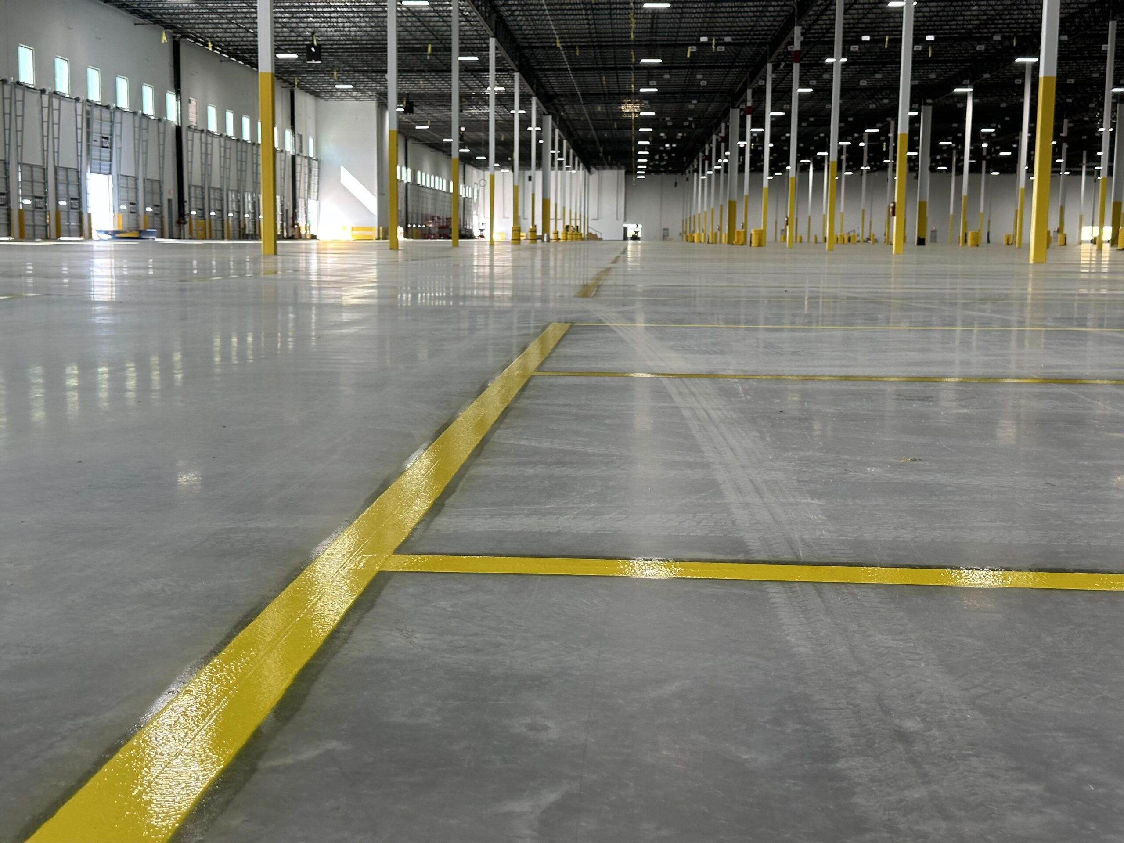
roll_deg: -1.5
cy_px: 422
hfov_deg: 39.7
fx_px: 1559
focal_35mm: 48
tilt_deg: -8.2
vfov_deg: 30.3
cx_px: 562
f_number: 1.78
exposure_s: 1/101
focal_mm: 6.86
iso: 80
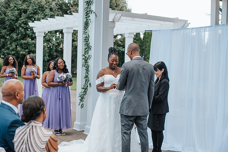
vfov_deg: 25.5
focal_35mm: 53
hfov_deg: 37.5
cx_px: 114
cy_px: 77
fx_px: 335
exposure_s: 1/1000
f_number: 2.5
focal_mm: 50
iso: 200
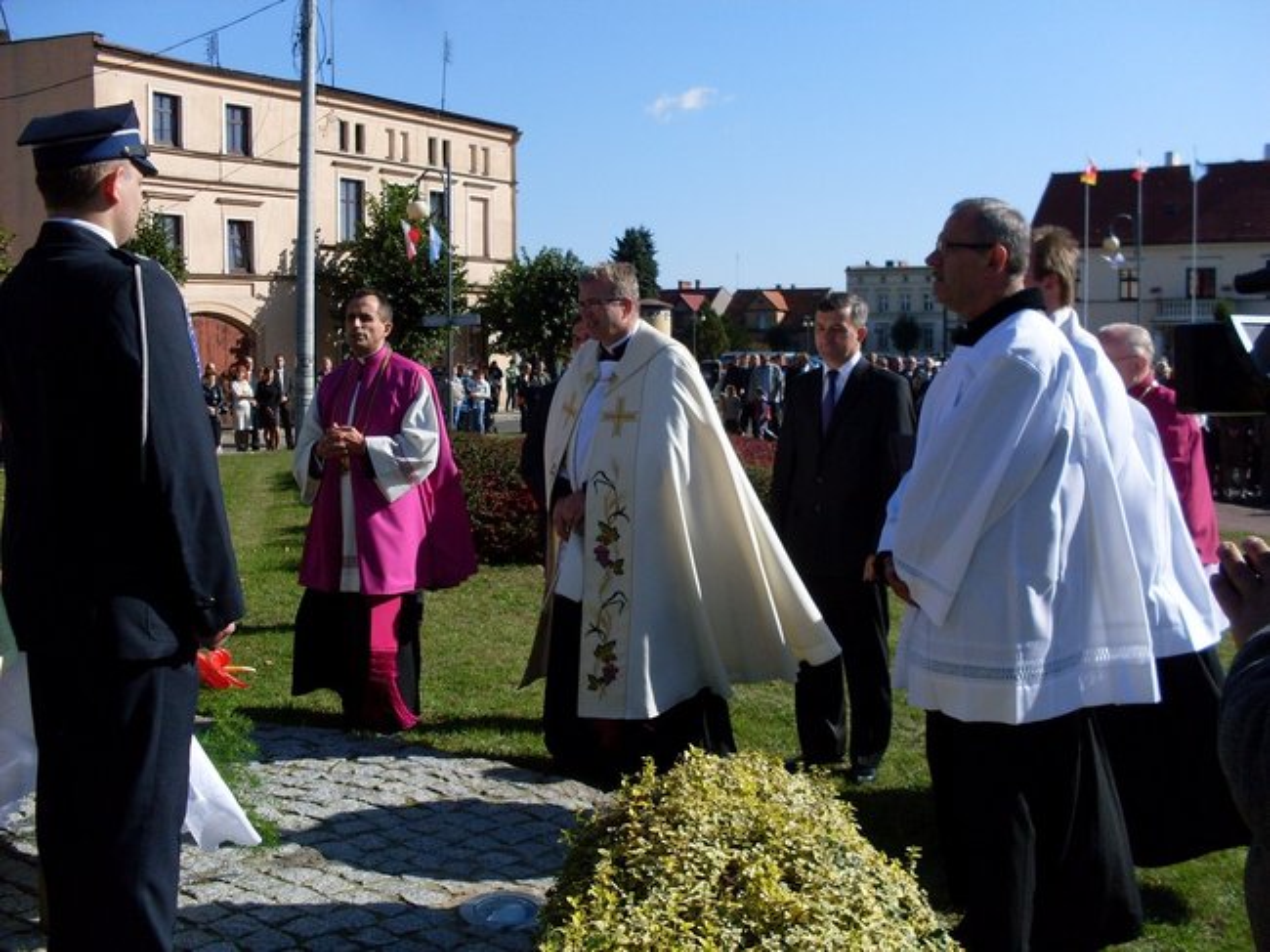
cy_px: 476
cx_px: 635
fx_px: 1394
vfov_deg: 37.7
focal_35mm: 38
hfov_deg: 49.0
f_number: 2.8
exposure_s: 1/1500
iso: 80
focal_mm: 6.3
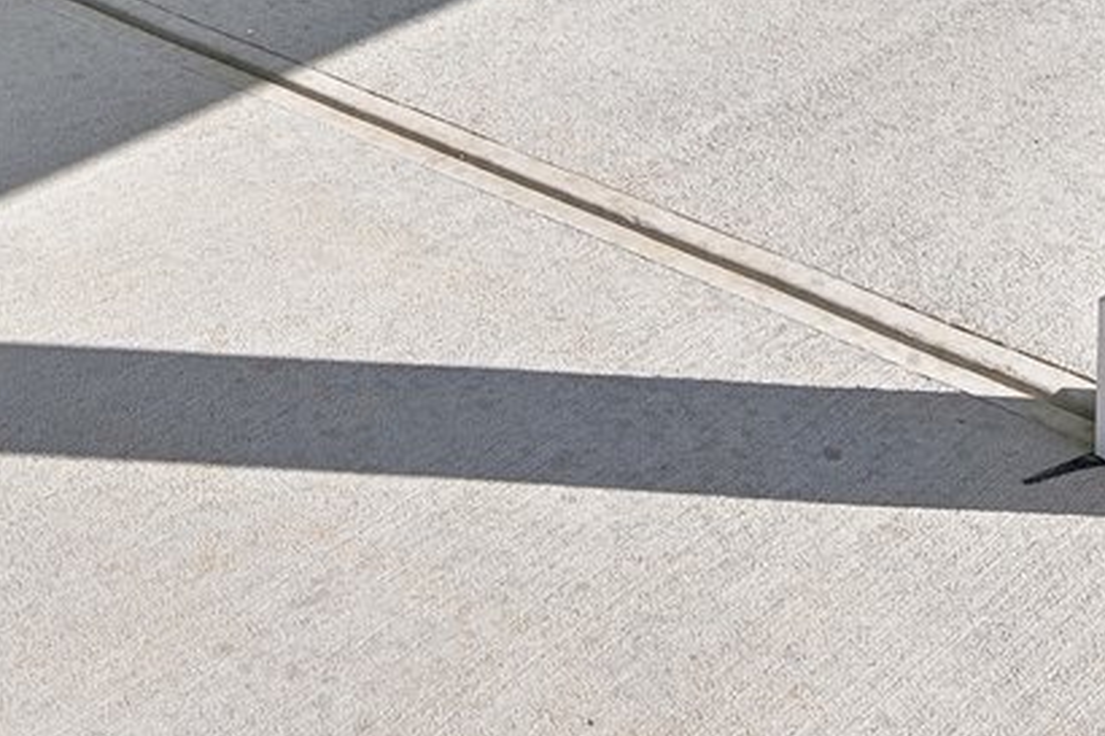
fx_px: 2685
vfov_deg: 12.5
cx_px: 11
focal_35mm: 88
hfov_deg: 22.4
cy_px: -996
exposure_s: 1/320
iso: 100
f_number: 8
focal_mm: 17.5
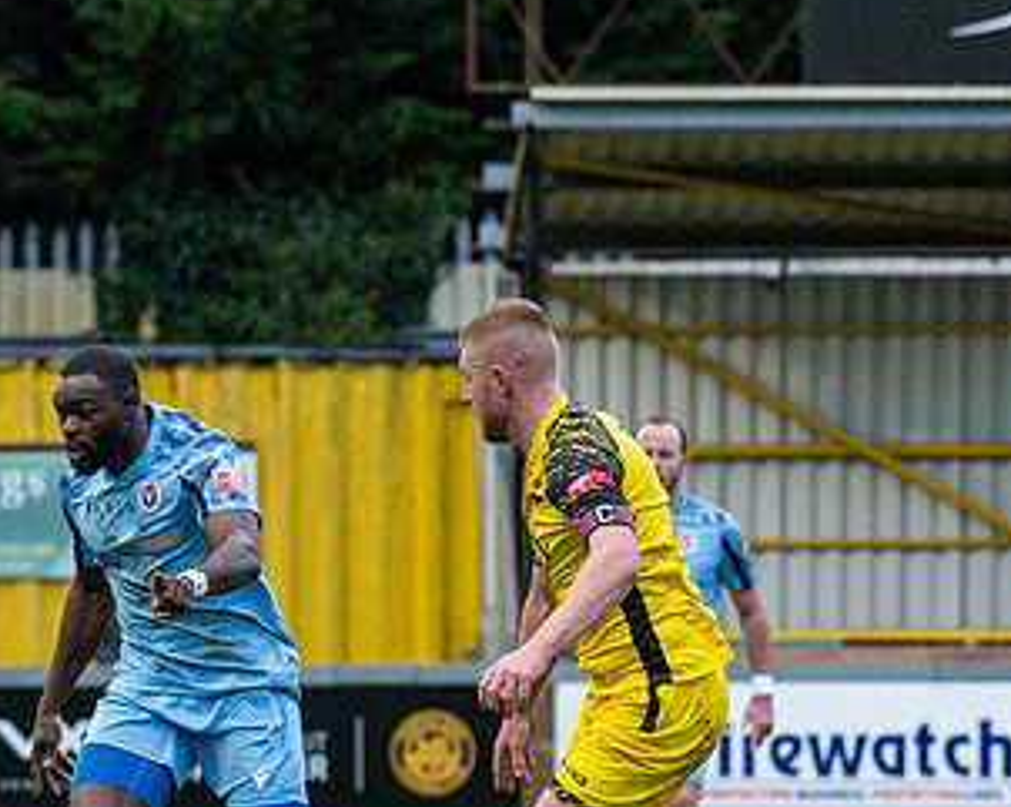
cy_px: 629
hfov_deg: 3.1
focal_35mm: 633
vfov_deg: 2.4
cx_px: 469
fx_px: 18922
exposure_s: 1/1250
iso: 2000
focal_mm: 140
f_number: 4
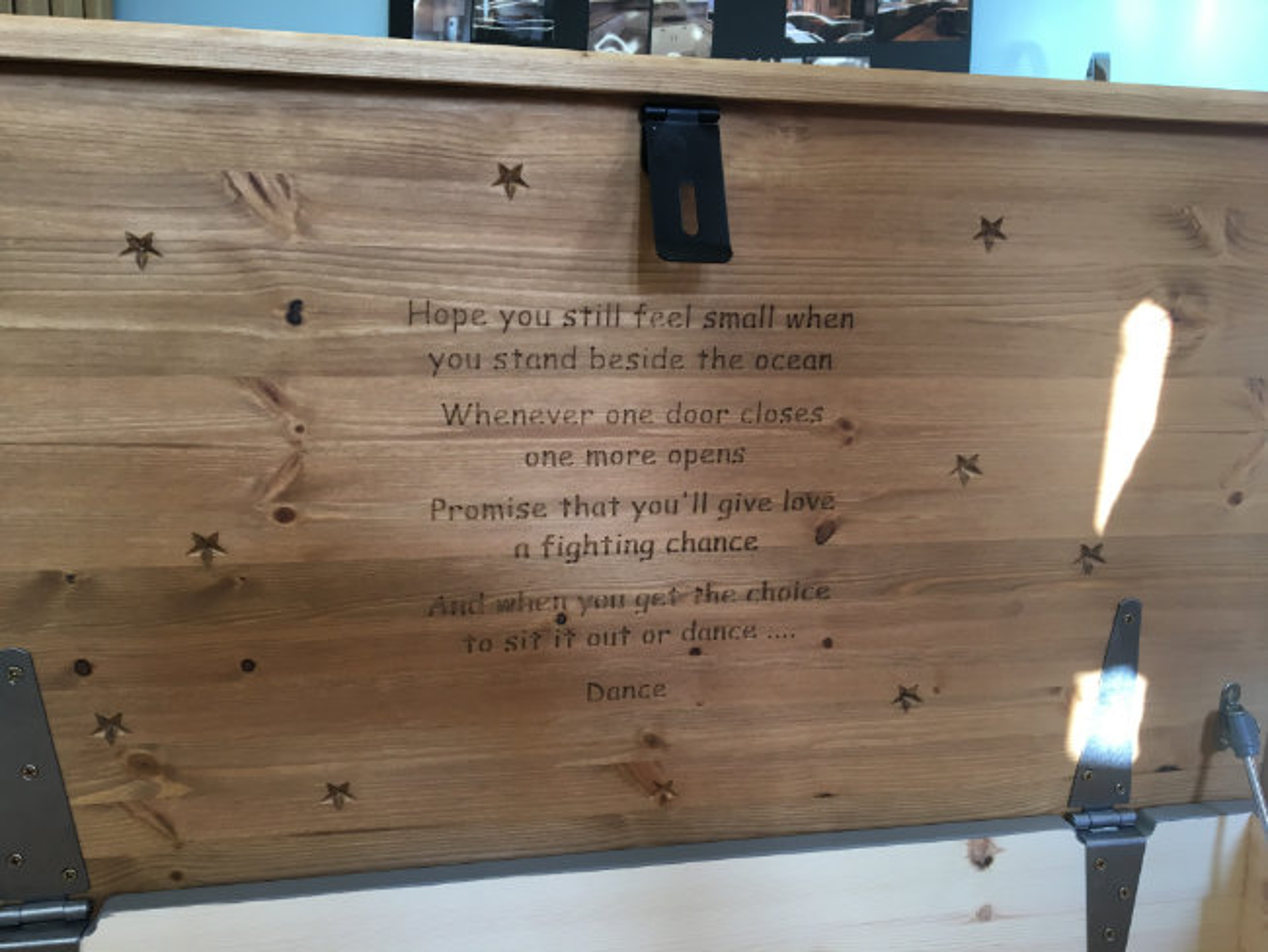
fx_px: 1063
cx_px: 634
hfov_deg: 61.6
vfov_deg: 48.3
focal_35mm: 29
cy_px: 476
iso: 40
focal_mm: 4.2
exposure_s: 1/33
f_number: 2.2
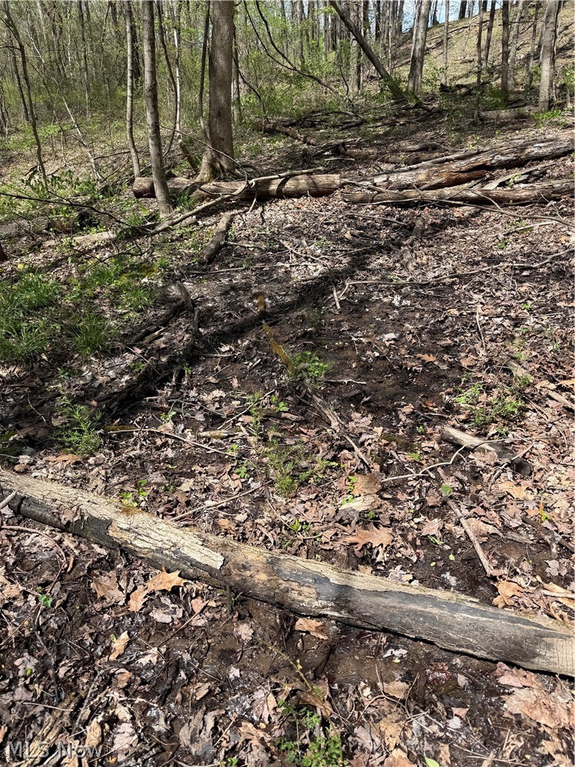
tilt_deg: -28.3
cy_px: 384
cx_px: 288
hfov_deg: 56.8
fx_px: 532
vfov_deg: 71.6
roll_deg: -1.5
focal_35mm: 24
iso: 80
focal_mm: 6.76
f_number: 1.78
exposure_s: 1/2053
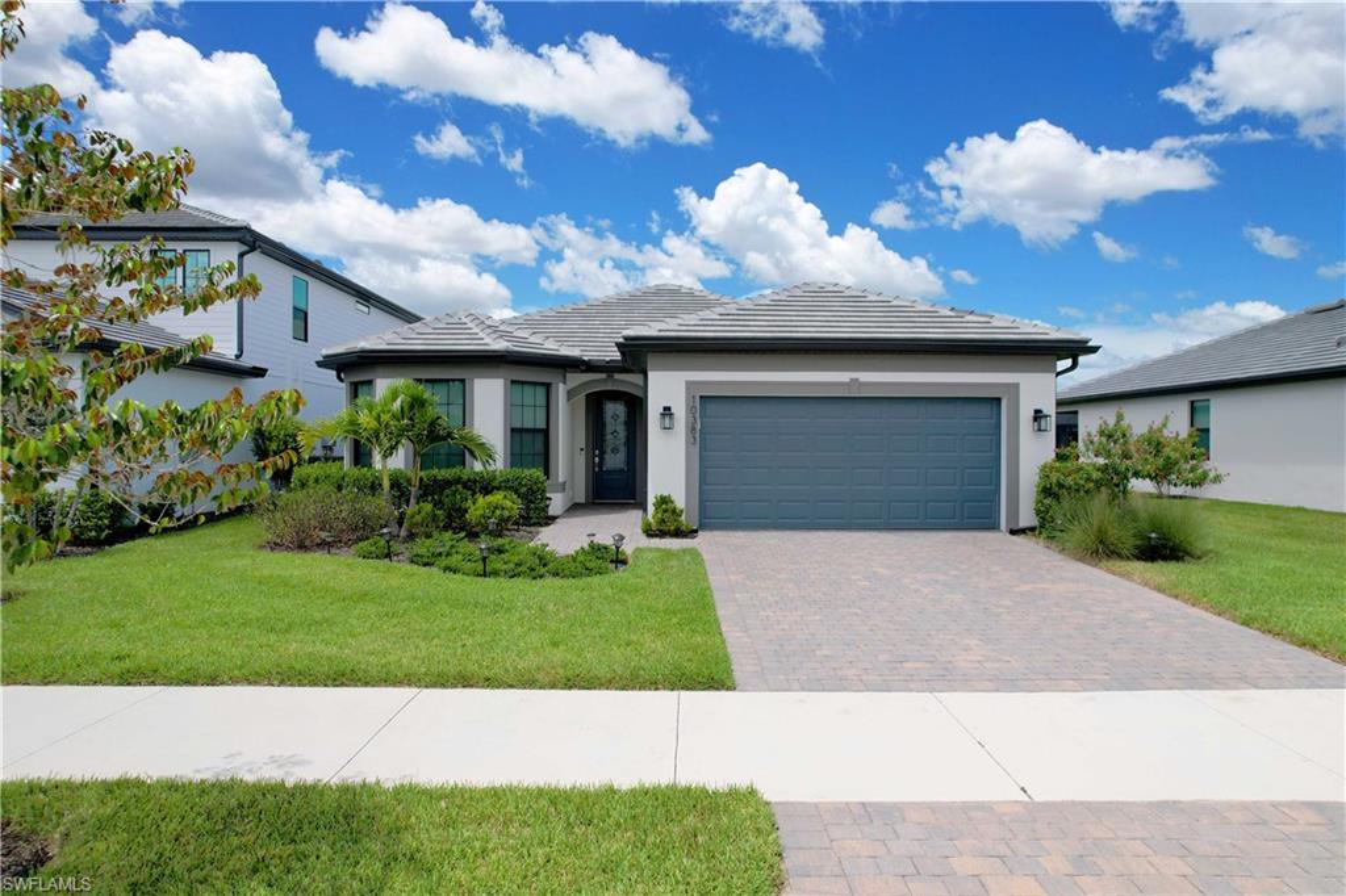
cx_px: 673
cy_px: 448
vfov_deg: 57.2
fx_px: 822
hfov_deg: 78.6
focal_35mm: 22
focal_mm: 8.38
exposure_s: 1/2500
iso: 100
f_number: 2.8
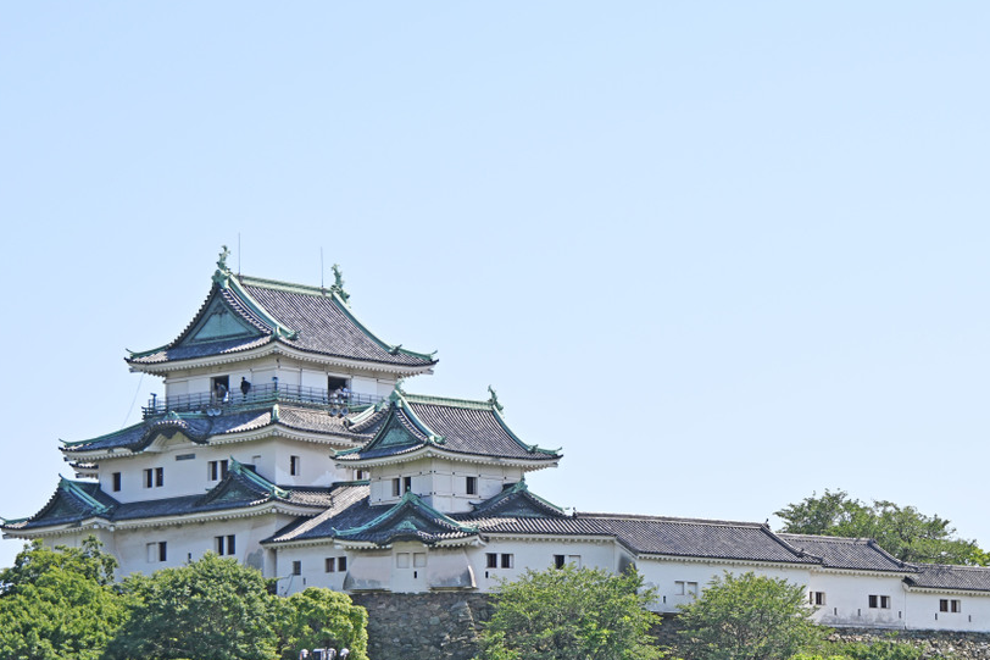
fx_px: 4096
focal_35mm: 149
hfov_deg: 13.7
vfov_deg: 9.2
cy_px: 500
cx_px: 703
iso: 100
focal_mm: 84
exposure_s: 1/400
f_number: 6
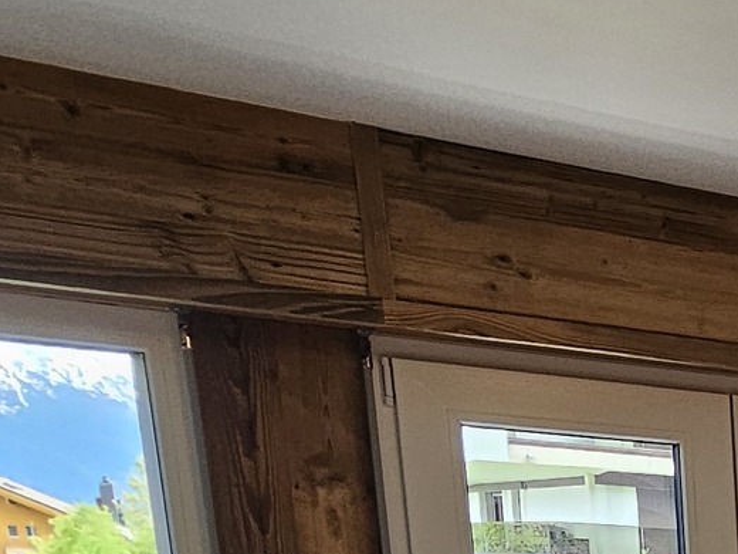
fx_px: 1364
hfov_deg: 21.3
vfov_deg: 18.5
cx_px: 1293
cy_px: 962
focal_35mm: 64
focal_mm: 2.2
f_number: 2.2
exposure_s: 1/70.8
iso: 125
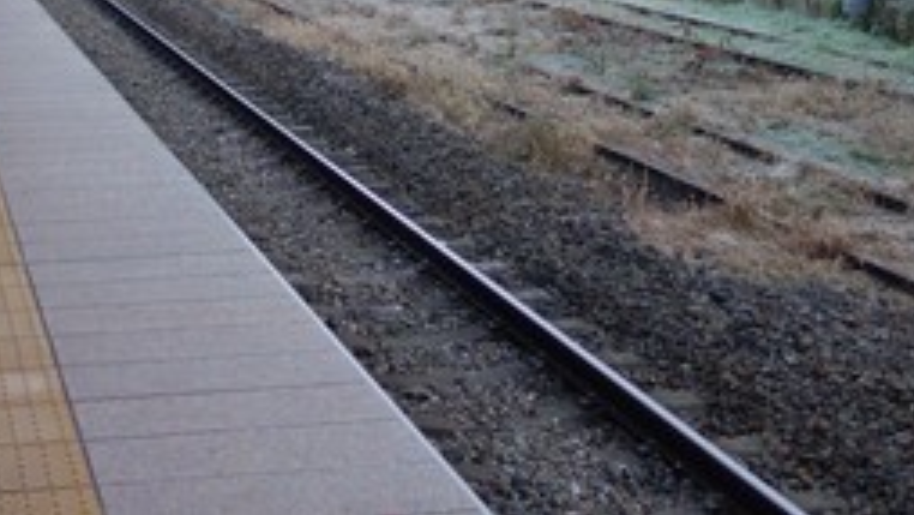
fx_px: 1794
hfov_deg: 28.0
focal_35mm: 74
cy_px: -250
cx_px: 180
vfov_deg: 15.2
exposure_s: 1/80
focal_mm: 10.4
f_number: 1.8
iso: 125
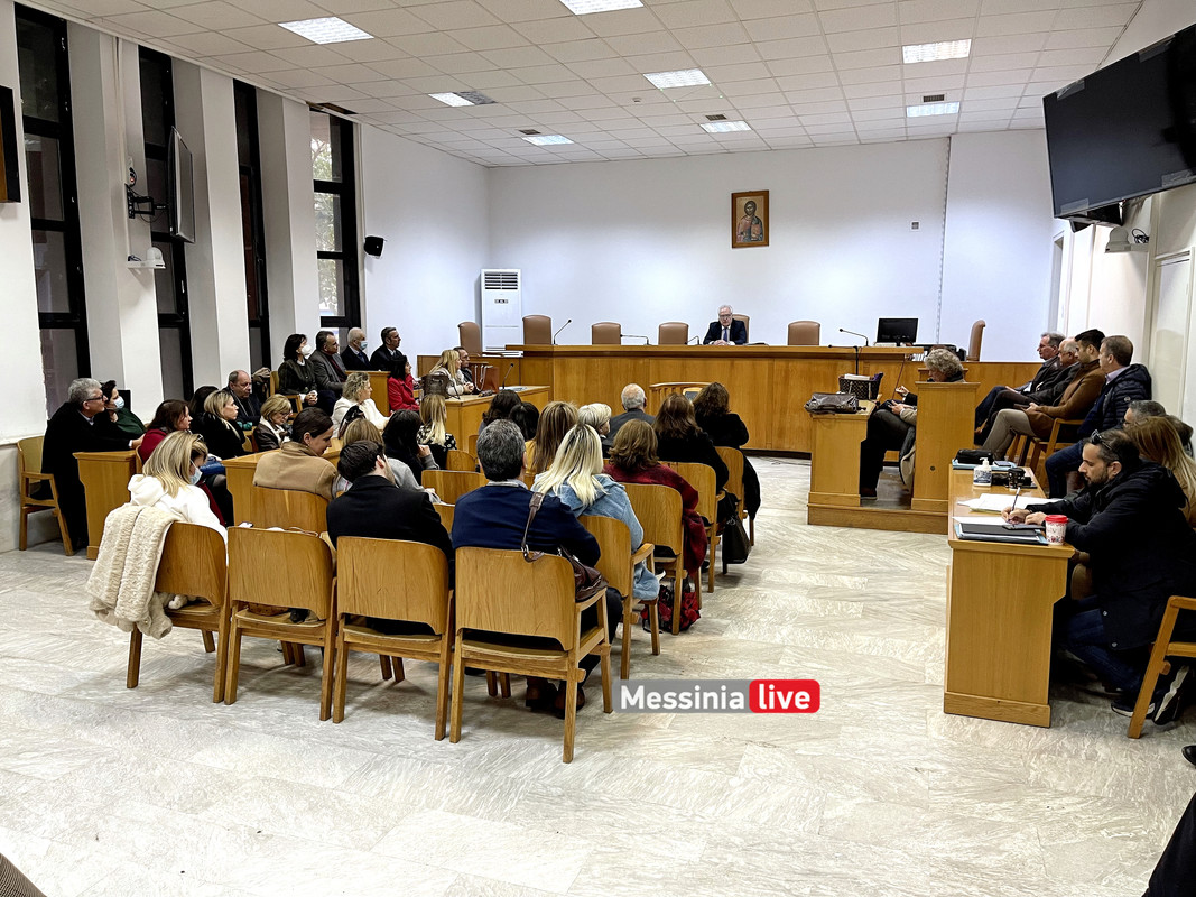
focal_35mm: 25
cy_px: 448
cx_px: 598
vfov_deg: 54.9
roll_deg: -0.3
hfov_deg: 69.4
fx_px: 864
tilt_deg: -8.2
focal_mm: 5.1
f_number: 1.6
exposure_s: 1/50
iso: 160
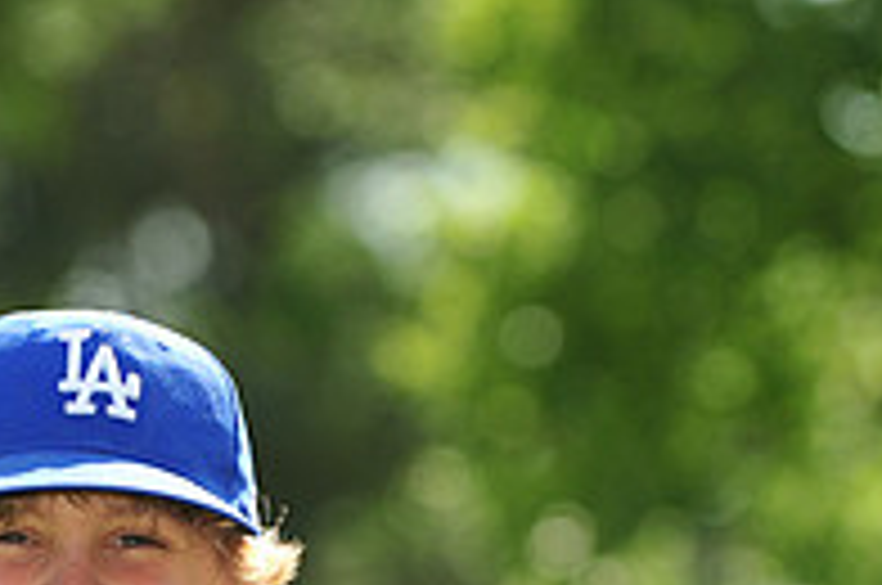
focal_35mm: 459
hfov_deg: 4.5
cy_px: 747
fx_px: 11227
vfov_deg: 3.0
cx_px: 72
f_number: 4.5
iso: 320
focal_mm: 155
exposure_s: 1/1600
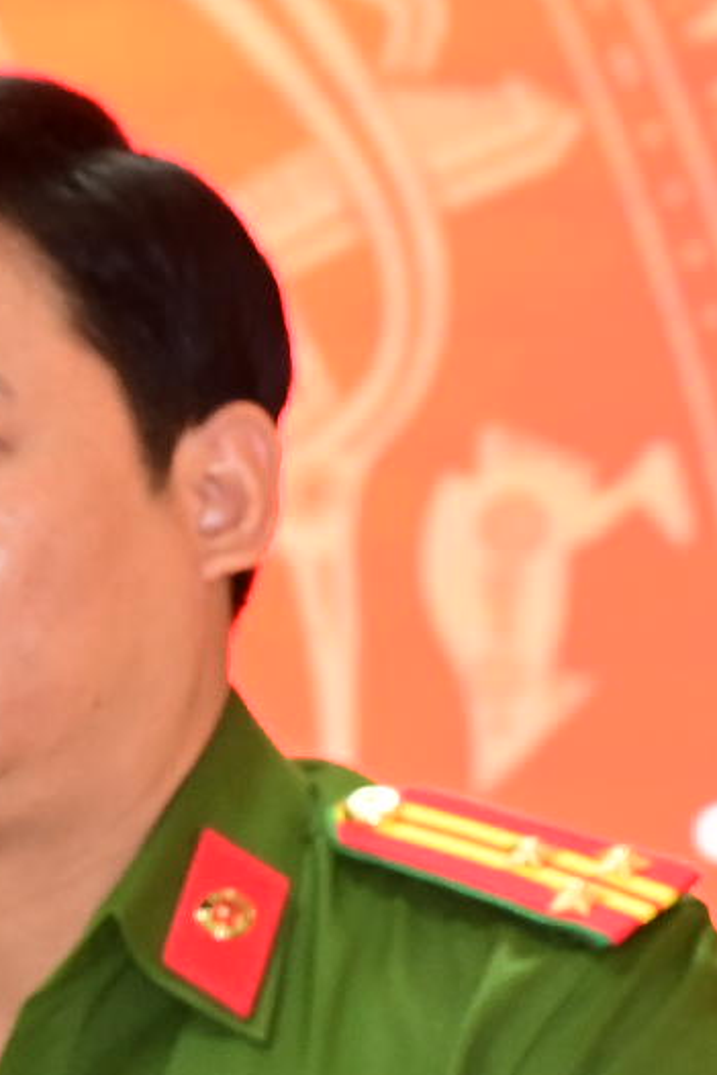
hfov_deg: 4.6
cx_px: -1158
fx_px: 8747
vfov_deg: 7.0
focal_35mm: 293
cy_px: 664
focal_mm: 51
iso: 2000
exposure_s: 1/125
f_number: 4
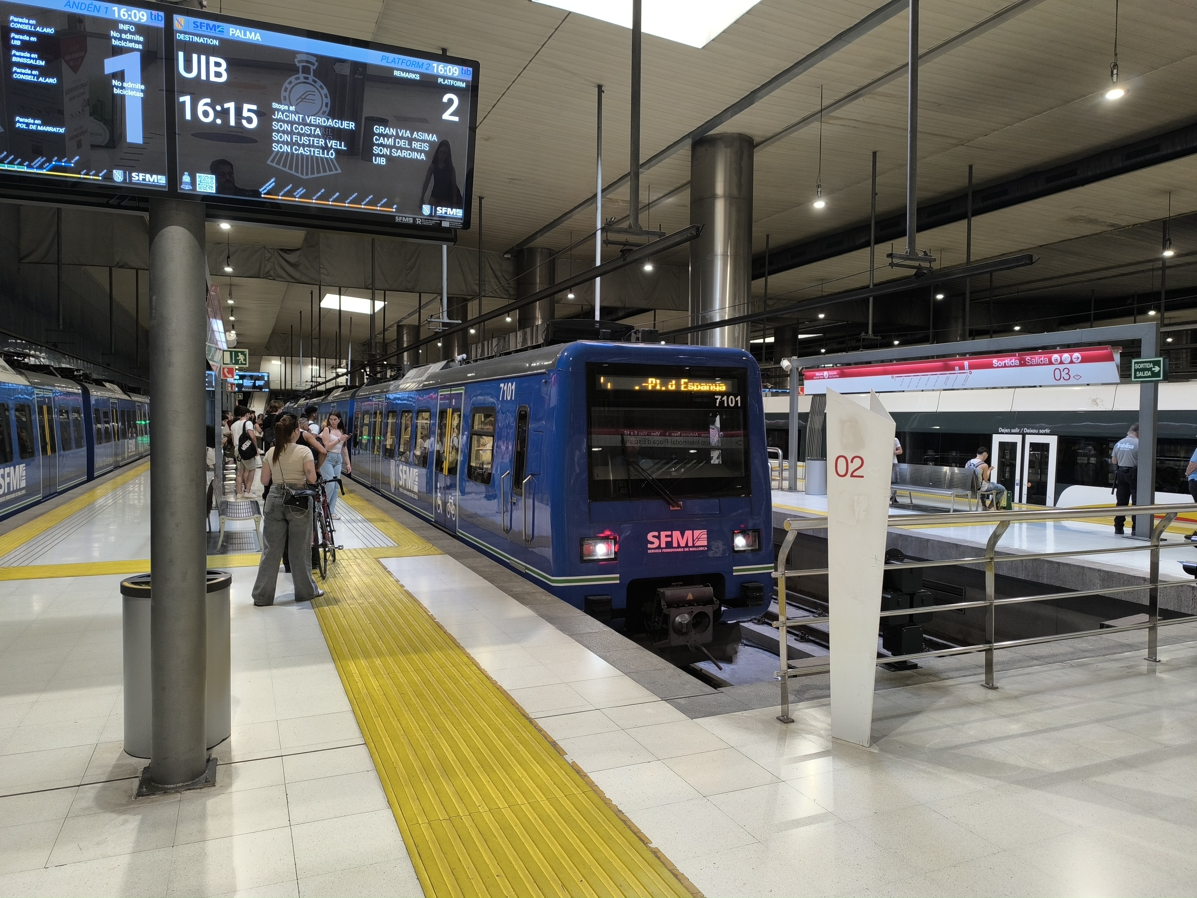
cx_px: 598
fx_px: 795
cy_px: 449
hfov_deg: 73.9
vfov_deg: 58.9
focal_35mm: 23
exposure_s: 1/100
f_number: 1.65
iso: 640
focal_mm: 6.14
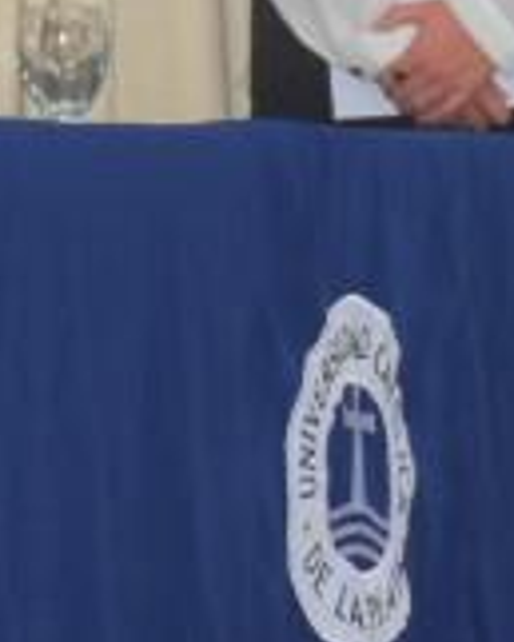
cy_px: -54
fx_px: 10221
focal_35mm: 538
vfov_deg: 3.6
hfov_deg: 2.9
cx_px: 347
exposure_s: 1/80
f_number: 5
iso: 800
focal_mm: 60
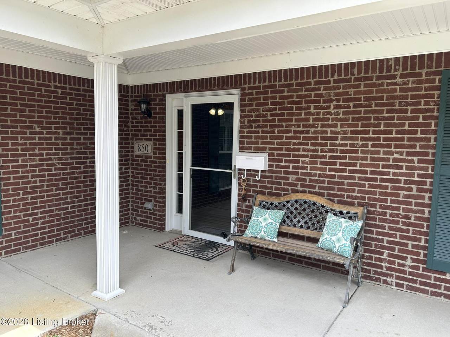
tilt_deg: -5.1
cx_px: 225
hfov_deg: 67.3
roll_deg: -0.8
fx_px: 338
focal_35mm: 26
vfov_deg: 53.1
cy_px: 168
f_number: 1.5
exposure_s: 1/597
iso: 50
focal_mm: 5.7
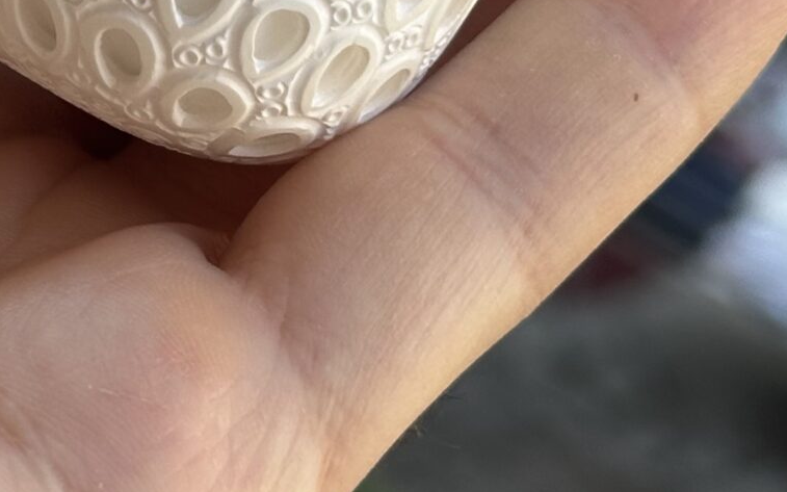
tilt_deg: -17.9
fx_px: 3689
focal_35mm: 172
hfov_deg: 11.8
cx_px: -268
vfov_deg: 7.4
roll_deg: -2.8
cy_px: -394
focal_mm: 6.86
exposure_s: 1/442
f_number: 1.78
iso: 64
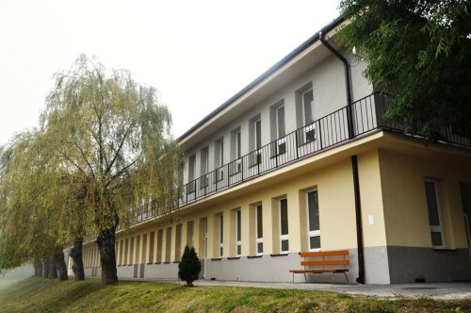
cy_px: 156
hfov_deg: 62.0
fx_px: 392
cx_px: 236
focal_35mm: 30
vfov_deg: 43.5
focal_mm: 20
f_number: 9
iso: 200
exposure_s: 1/200
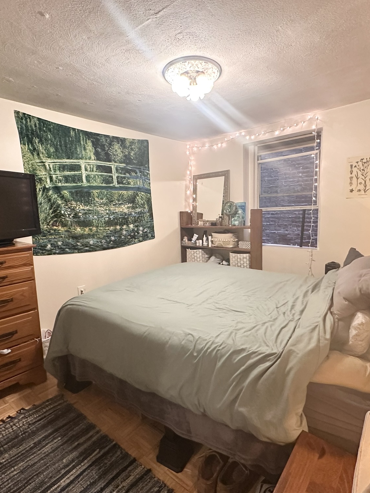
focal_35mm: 19
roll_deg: +1.7
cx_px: 192
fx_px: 271
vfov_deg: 84.7
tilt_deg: -6.5
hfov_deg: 68.7
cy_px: 244
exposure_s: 1/60
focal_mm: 2.22
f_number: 2.2
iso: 500
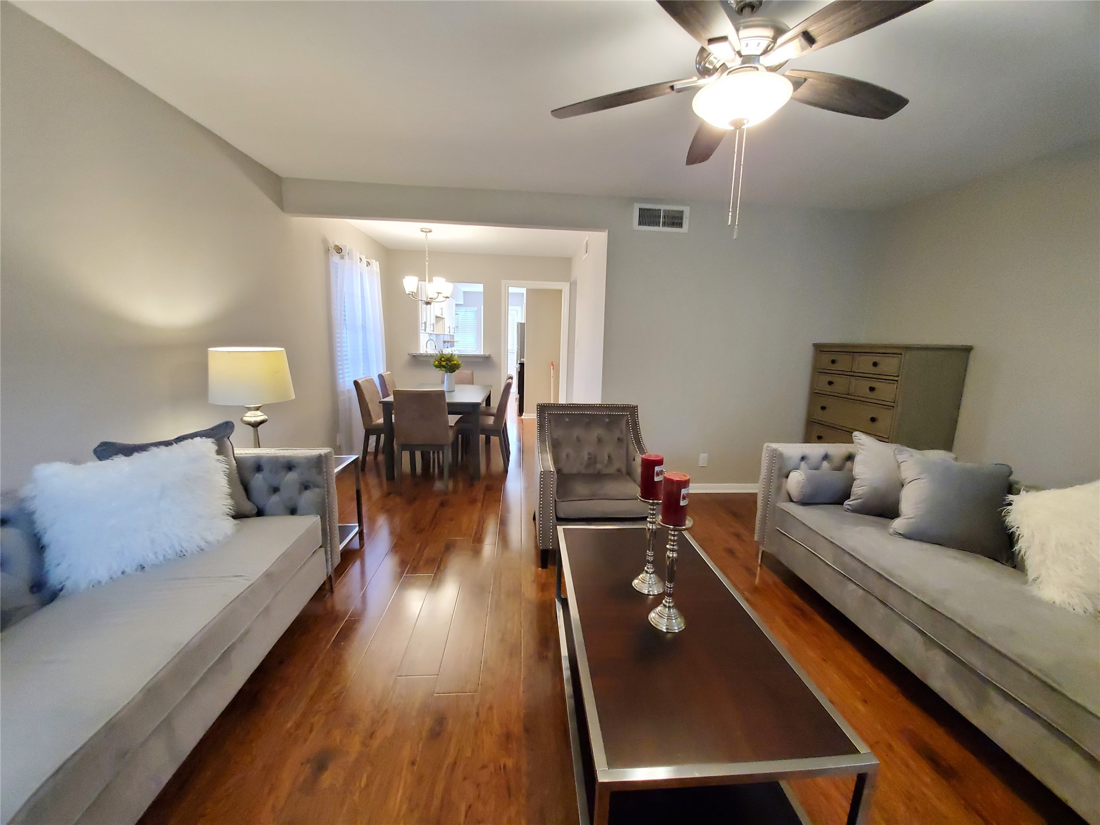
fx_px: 413
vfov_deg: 89.9
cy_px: 412
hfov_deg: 106.2
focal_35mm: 13
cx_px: 550
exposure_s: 1/29
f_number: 2.2
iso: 640
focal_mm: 1.8
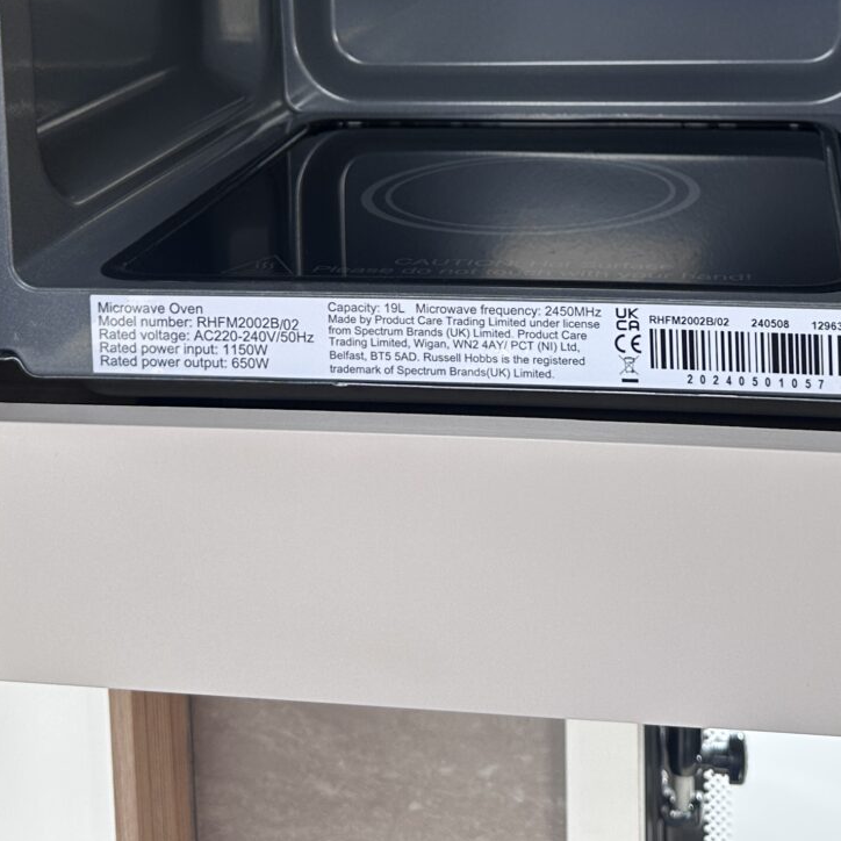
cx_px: 479
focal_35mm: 60
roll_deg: +1.9
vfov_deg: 26.8
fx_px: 1649
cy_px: -29
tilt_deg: -7.4
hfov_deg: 28.6
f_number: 1.78
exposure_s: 1/161
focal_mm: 6.86
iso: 64
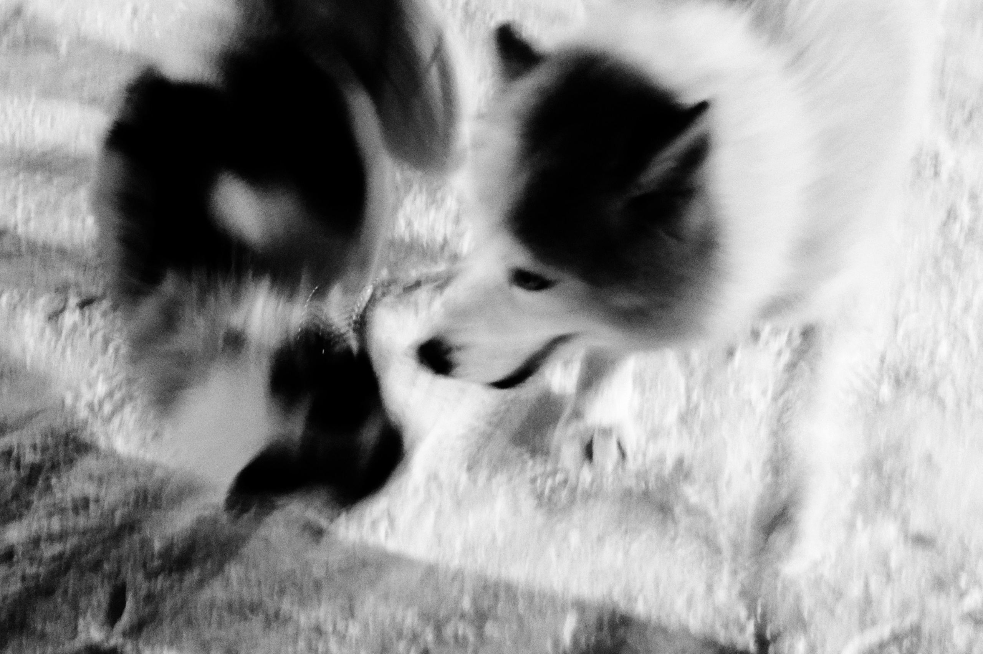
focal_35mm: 33
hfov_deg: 57.2
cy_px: 327
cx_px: 492
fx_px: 901
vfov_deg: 39.9
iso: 3200
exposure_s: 1/10
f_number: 3.2
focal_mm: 22.3
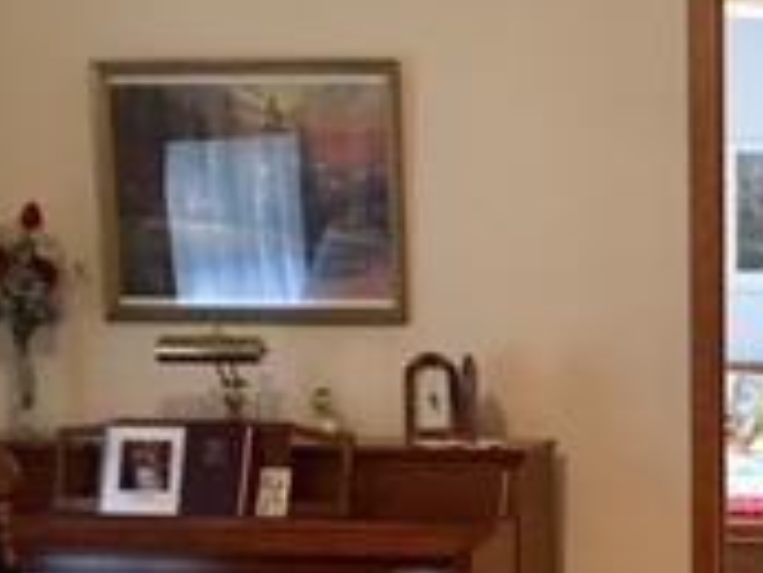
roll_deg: -0.5
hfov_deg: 17.8
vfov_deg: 13.6
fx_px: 2360
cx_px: 825
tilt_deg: -10.8
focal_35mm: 107
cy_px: 586
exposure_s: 1/30
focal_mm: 4.15
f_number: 2.2
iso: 160
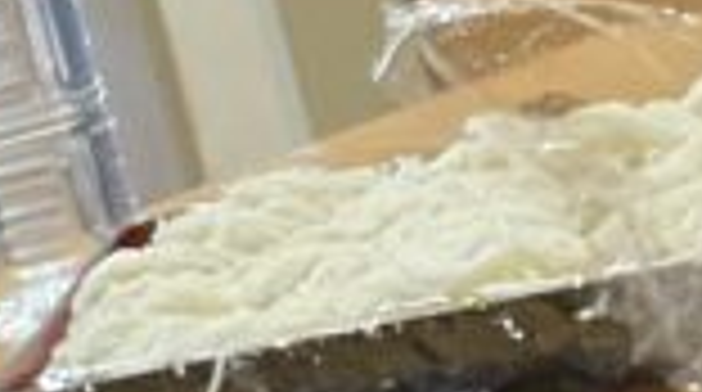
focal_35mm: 208
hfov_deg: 8.3
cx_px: -1580
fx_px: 3864
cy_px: 442
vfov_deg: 5.8
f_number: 1.8
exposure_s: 1/60
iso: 160
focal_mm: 3
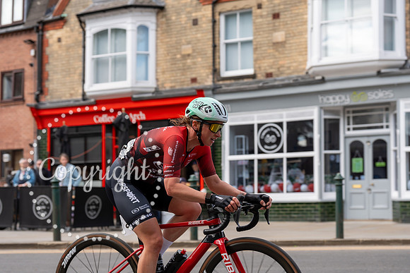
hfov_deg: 28.8
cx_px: 205
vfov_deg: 19.5
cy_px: 136
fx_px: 797
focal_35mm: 70
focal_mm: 70
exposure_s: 1/1000
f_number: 4
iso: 320
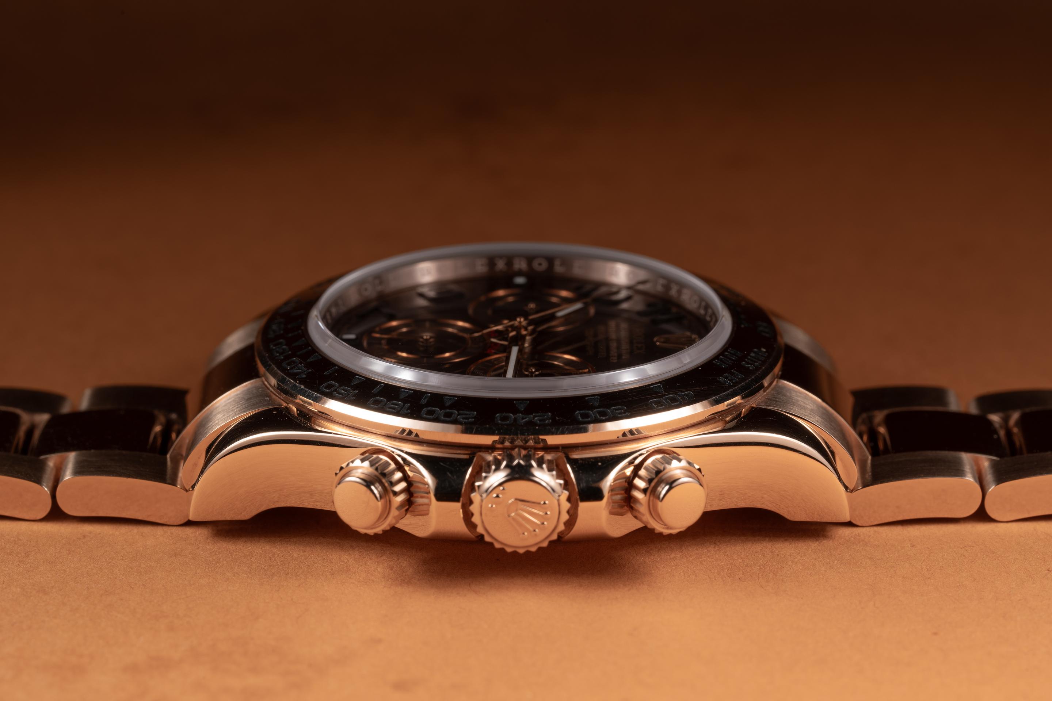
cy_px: 350
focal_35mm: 105
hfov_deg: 19.5
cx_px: 526
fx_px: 3068
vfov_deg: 13.0
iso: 64
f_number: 22
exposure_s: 1/200
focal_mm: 105
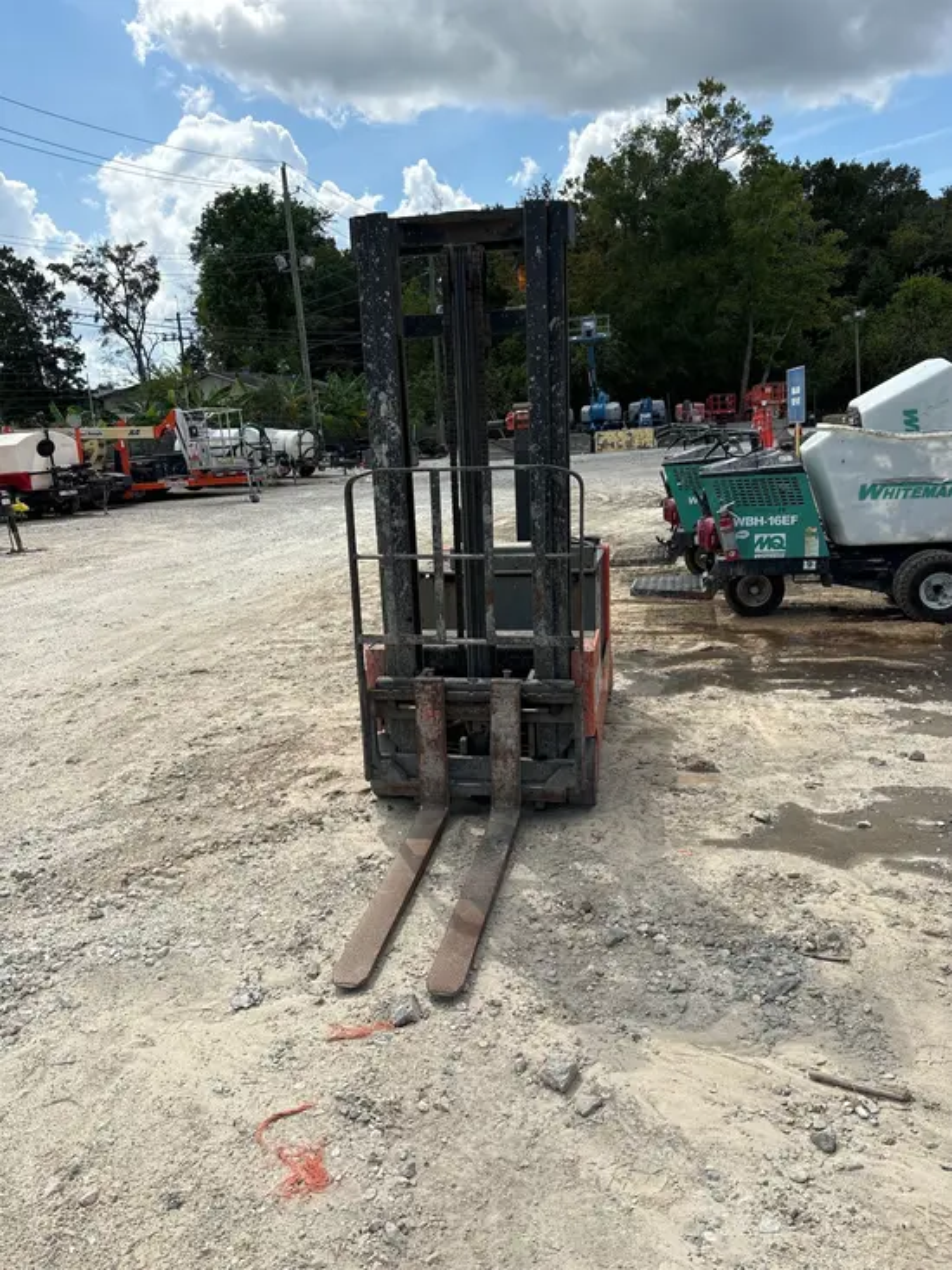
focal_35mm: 26
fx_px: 953
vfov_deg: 67.3
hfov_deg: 53.1
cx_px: 476
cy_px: 635
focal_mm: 5.96
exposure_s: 1/2933
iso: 50
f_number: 1.6
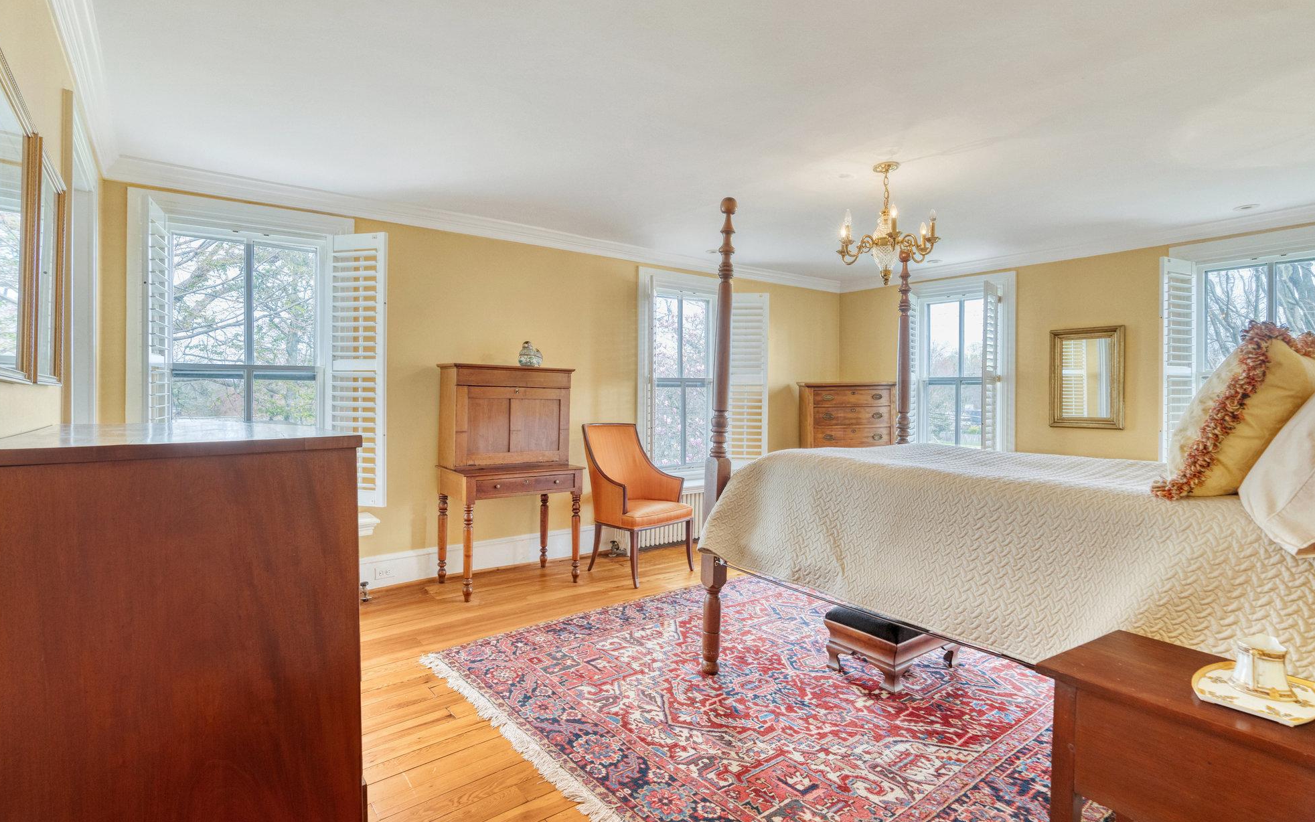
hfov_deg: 94.4
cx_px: 666
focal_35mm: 17
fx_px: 609
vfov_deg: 68.0
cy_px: 423
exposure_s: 1/10
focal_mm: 16
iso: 1250
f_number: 7.1
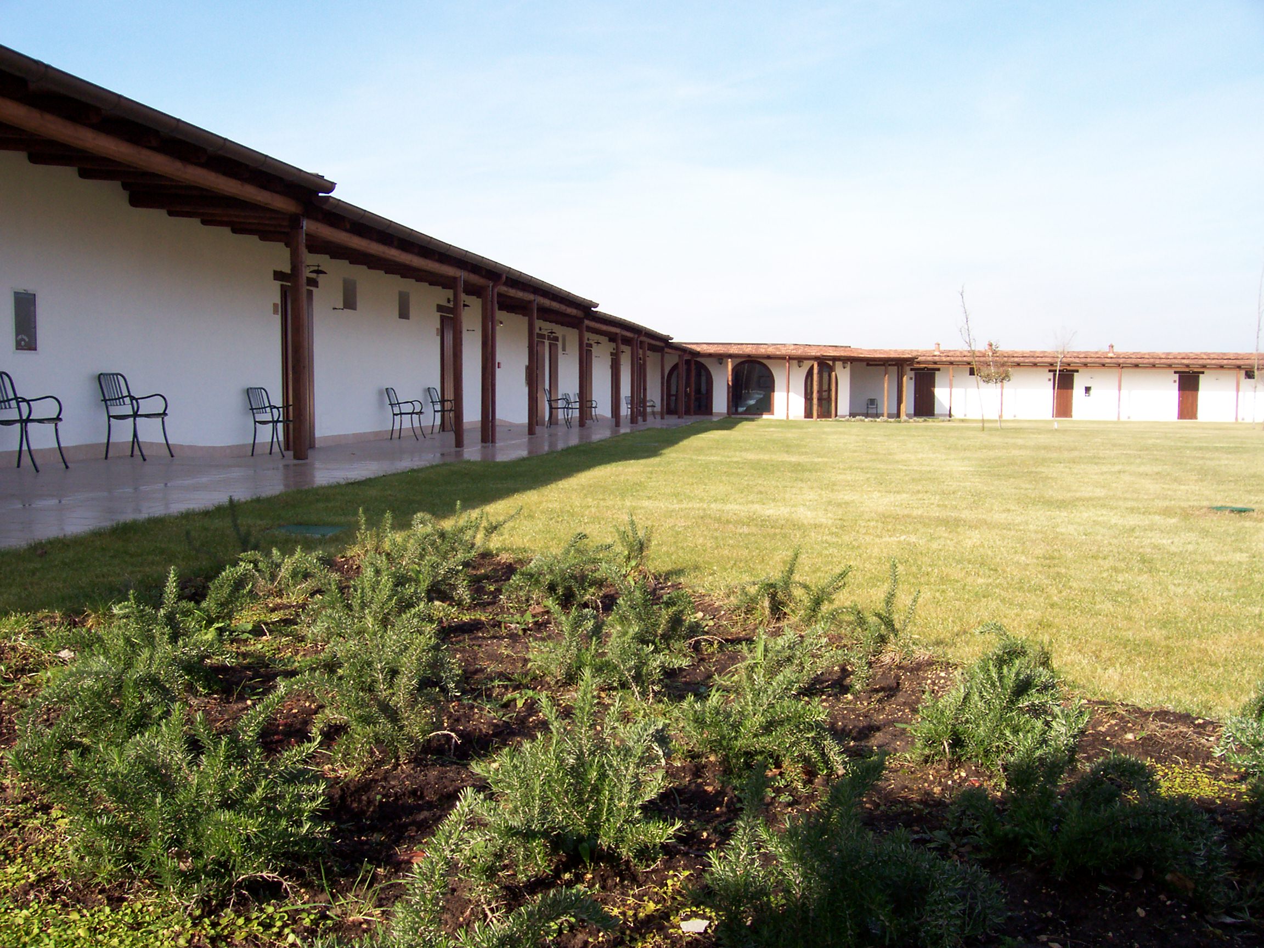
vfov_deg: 41.8
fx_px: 1242
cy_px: 474
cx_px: 632
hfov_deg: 54.0
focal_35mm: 34
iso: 80
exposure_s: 1/281
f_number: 5.1
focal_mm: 5.6
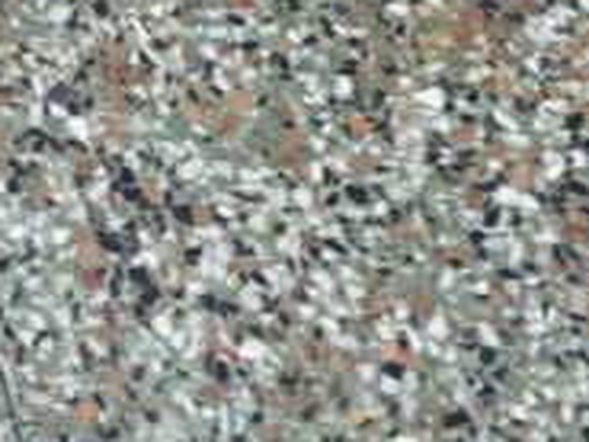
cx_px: -439
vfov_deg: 9.4
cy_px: -525
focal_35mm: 145
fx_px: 2467
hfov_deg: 12.5
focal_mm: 4.25
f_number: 1.8
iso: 40
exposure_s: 1/20
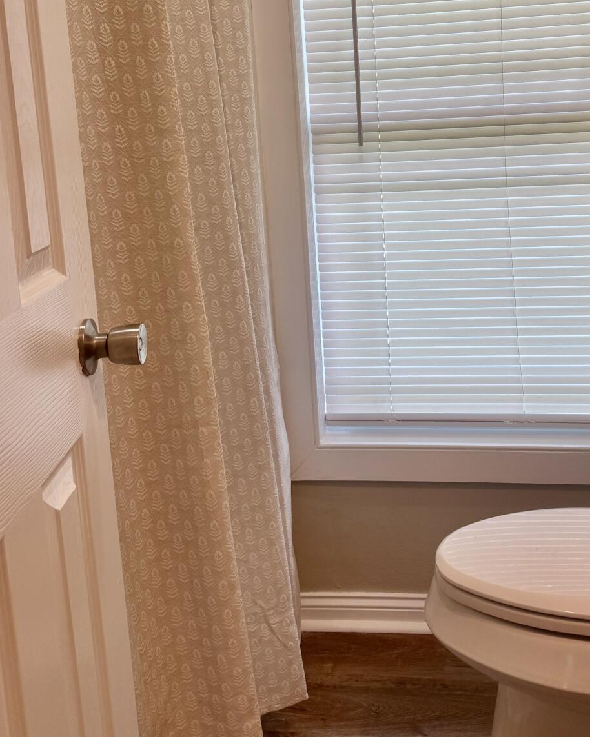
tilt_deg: -7.8
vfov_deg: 44.0
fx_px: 895
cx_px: 407
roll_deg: +3.3
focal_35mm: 41
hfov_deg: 36.0
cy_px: 228
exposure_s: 1/120
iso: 125
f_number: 1.78
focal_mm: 6.76
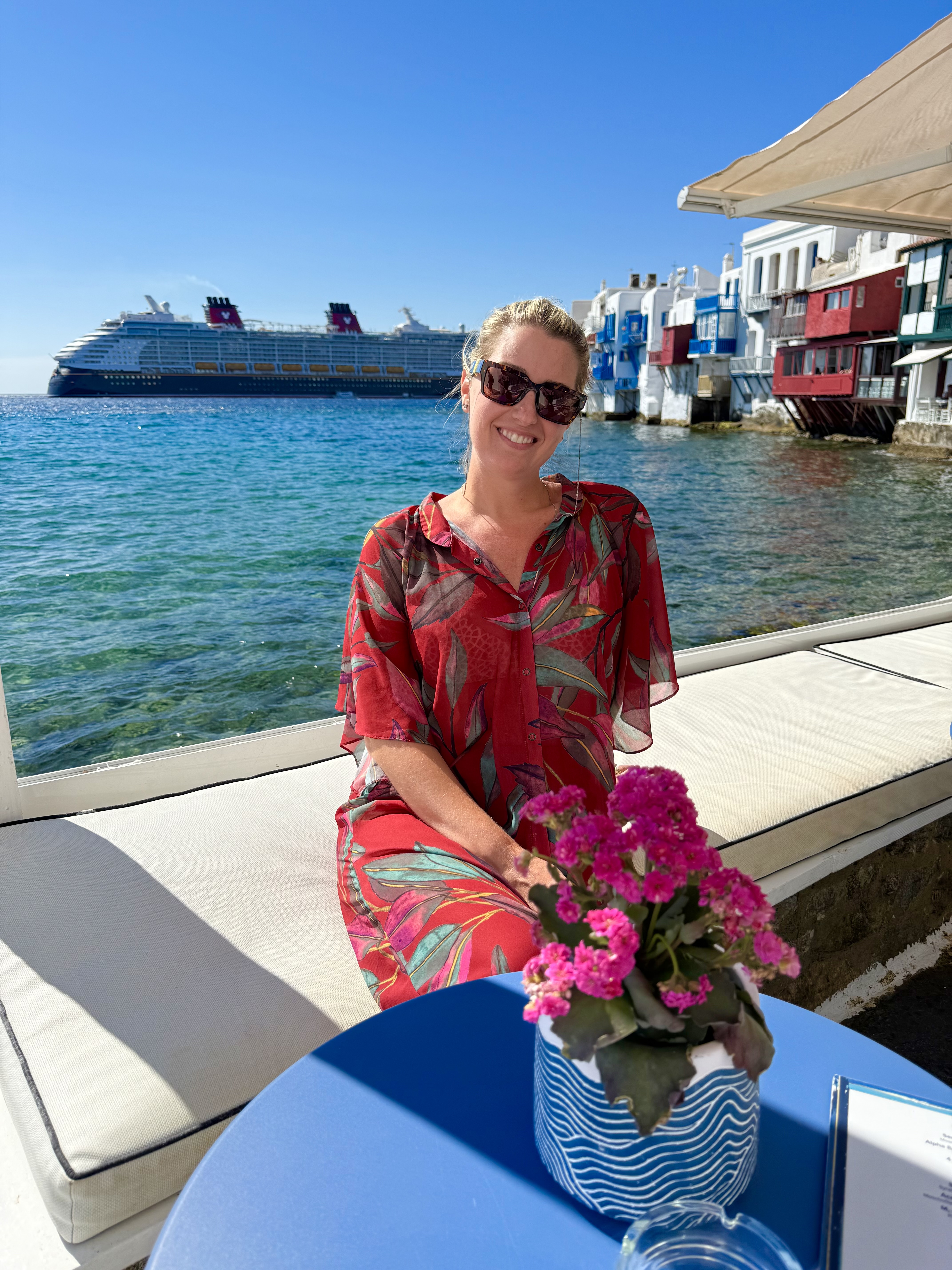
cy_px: 635
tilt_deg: -14.8
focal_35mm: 24
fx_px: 880
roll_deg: +0.5
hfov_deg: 56.8
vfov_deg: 71.6
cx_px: 476
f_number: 1.78
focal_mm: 6.76
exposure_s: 1/6173
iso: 80
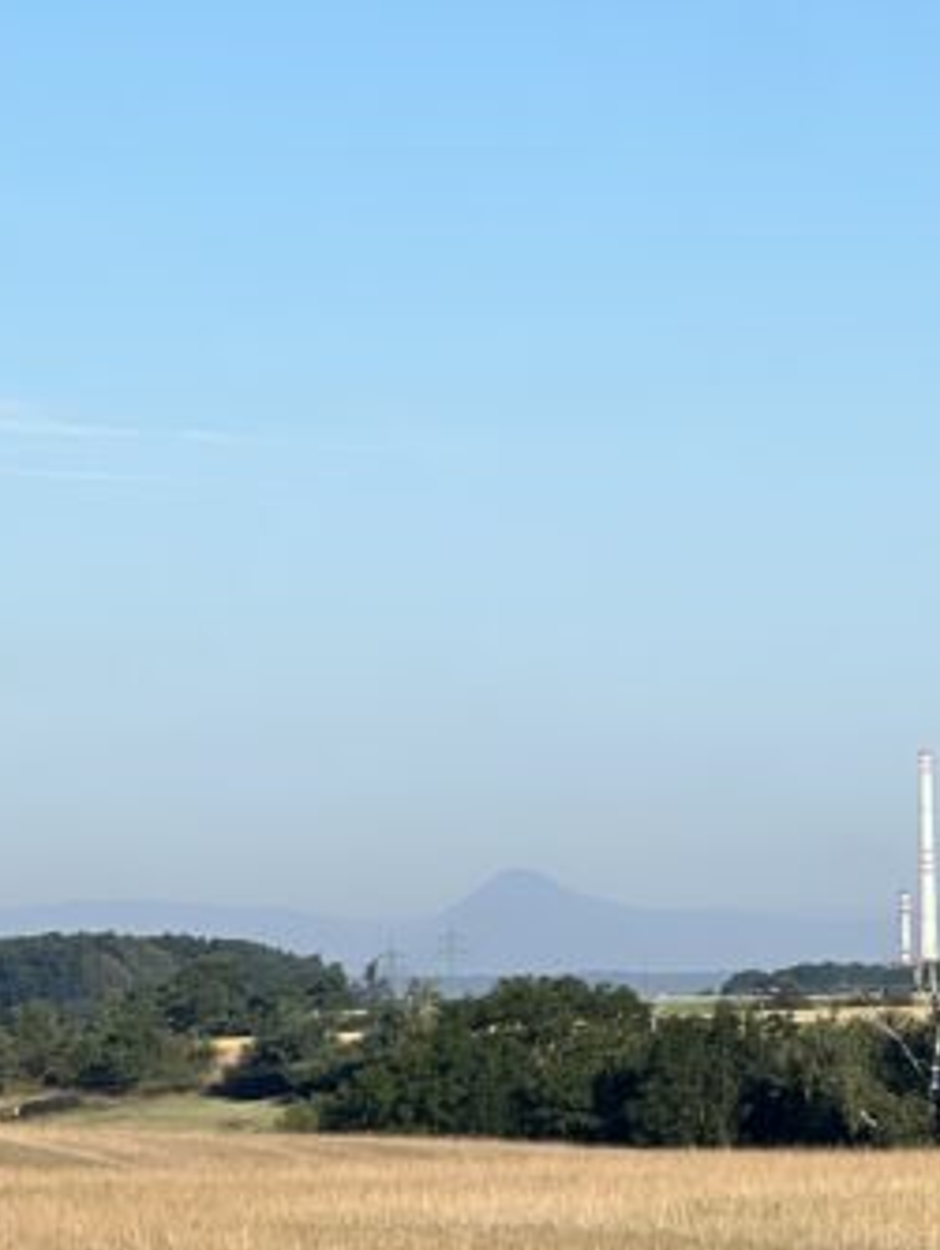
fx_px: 8534
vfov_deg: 8.4
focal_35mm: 236
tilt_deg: +0.8
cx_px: 1037
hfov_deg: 6.3
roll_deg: +1.3
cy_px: 954
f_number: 2.8
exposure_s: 1/1043
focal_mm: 9
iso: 32
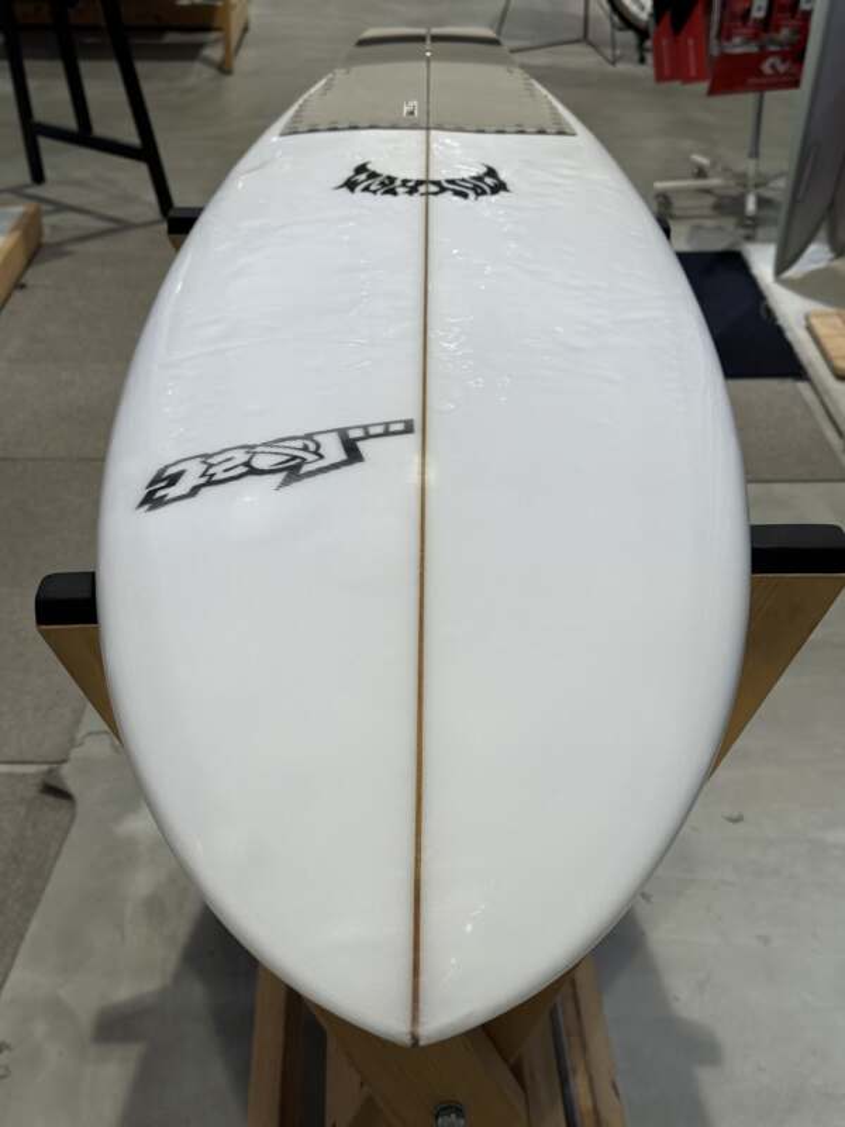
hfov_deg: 30.3
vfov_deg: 39.7
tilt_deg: -28.0
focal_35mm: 48
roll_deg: +0.3
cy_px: 564
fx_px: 1562
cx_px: 422
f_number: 1.78
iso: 50
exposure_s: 1/156
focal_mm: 6.76
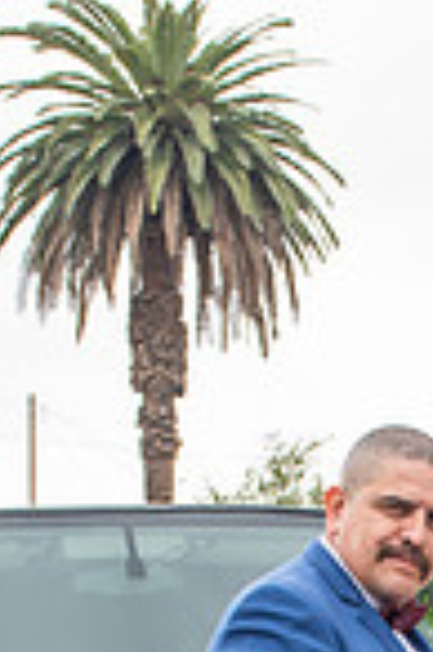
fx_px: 2260
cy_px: 933
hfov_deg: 10.8
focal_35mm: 125
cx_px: 498
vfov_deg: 15.3
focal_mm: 27
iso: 500
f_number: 5.6
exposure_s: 1/200
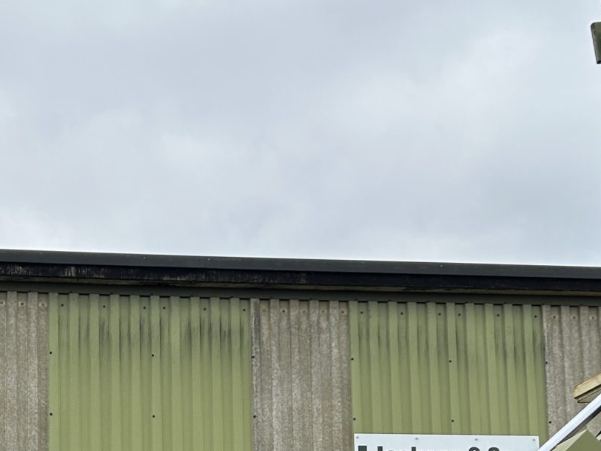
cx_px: 115
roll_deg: +0.8
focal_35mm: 82
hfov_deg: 23.5
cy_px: 496
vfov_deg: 17.4
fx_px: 1424
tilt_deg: +10.8
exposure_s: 1/3571
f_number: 1.5
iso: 50
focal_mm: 5.7
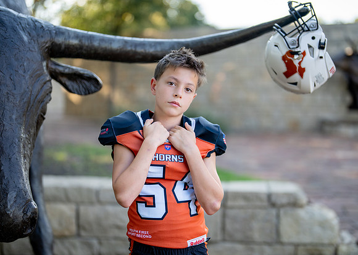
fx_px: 595
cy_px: 140
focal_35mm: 58
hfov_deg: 33.5
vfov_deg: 24.2
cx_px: 184
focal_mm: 50
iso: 200
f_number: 1.2
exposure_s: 1/1600
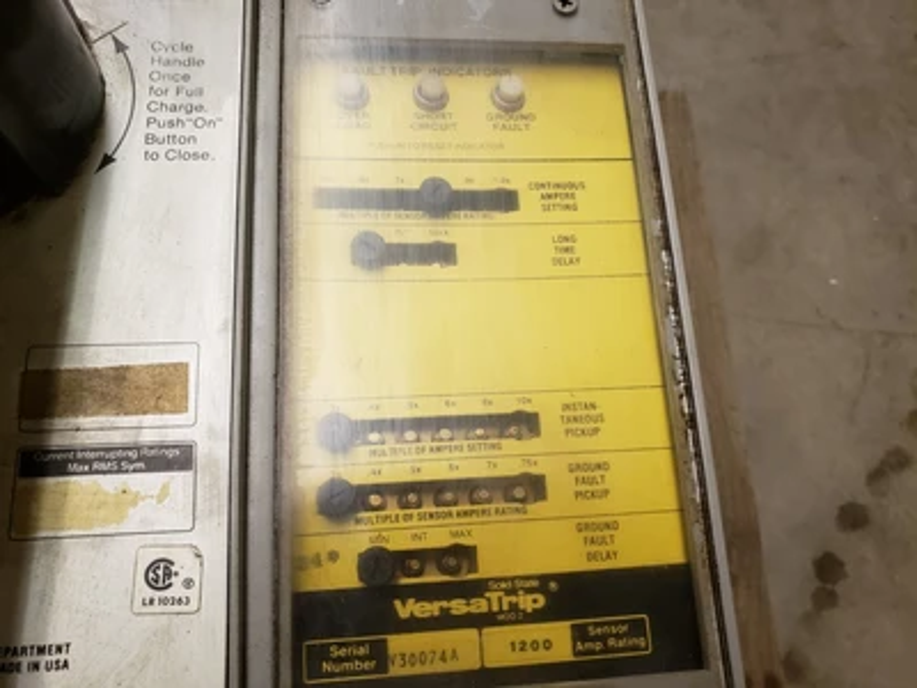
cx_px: 458
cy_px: 344
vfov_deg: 53.1
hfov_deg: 67.3
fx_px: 689
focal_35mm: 26
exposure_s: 1/60
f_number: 2.4
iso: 320
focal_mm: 4.3
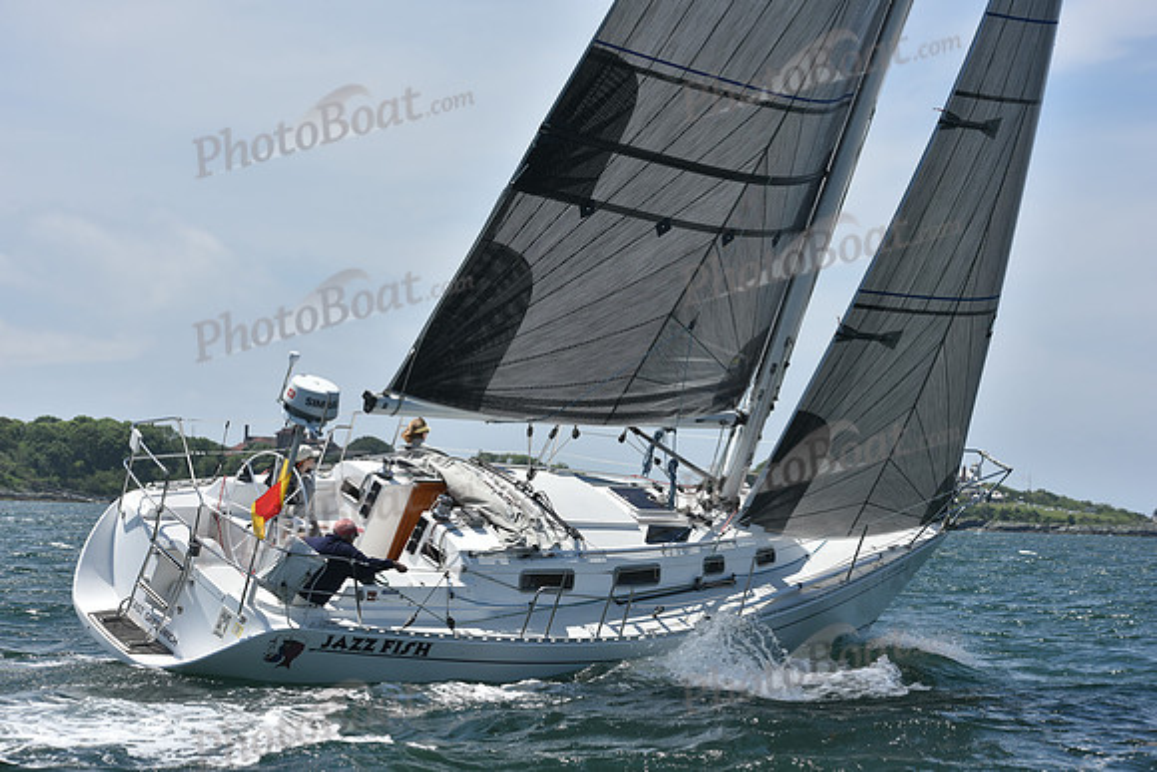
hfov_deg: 22.1
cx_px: 578
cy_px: 386
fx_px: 2957
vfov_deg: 14.9
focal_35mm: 92
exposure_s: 1/1250
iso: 250
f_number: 8
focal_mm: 92
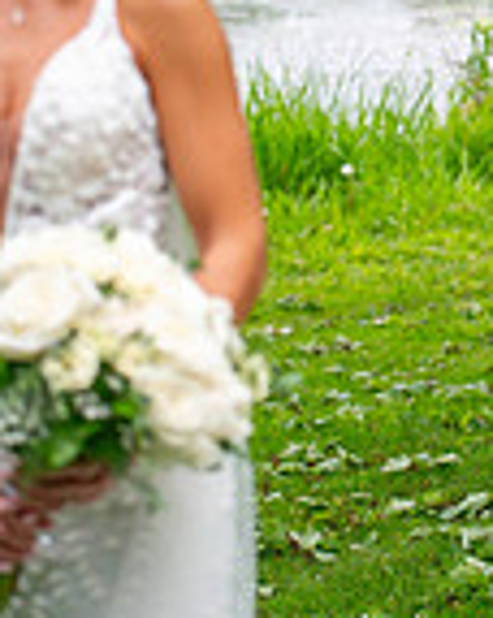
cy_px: -13
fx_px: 3783
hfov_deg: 7.4
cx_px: 467
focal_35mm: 207
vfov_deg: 9.3
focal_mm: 70
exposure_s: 1/160
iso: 80
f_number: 3.2
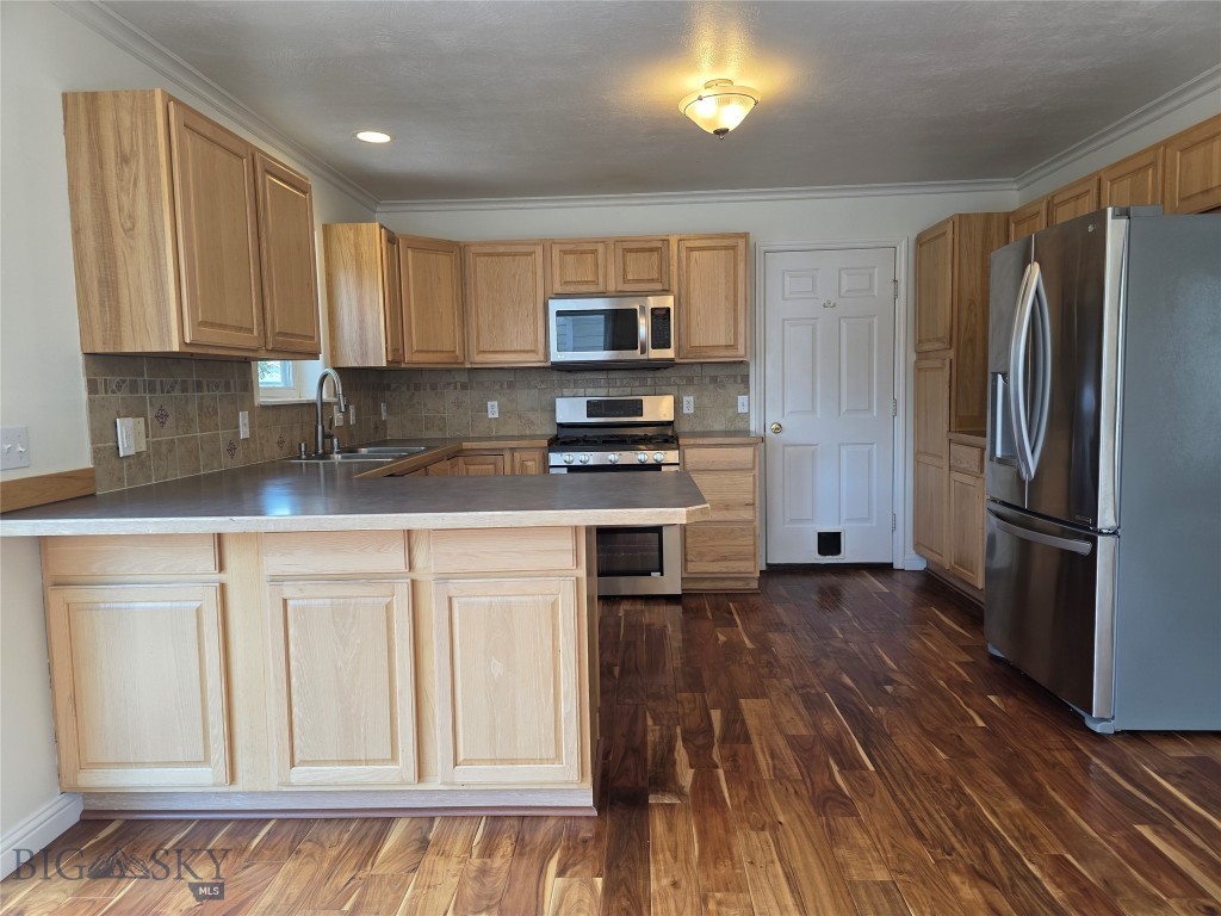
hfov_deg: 73.9
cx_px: 610
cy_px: 458
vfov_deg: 58.9
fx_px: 811
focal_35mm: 23
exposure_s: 1/120
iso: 100
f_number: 1.7
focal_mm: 6.3
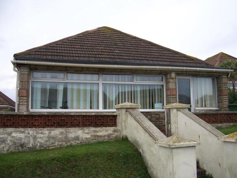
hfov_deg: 51.4
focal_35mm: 36
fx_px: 246
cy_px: 89
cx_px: 118
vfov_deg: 39.6
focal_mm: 6
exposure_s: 1/250
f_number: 3
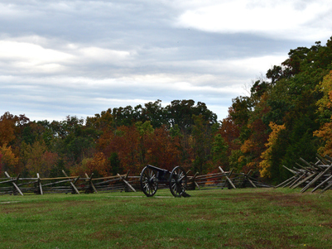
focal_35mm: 111
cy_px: 144
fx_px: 1062
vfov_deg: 13.4
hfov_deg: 17.7
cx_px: 101
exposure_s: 1/125
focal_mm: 55
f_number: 5.6
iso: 800
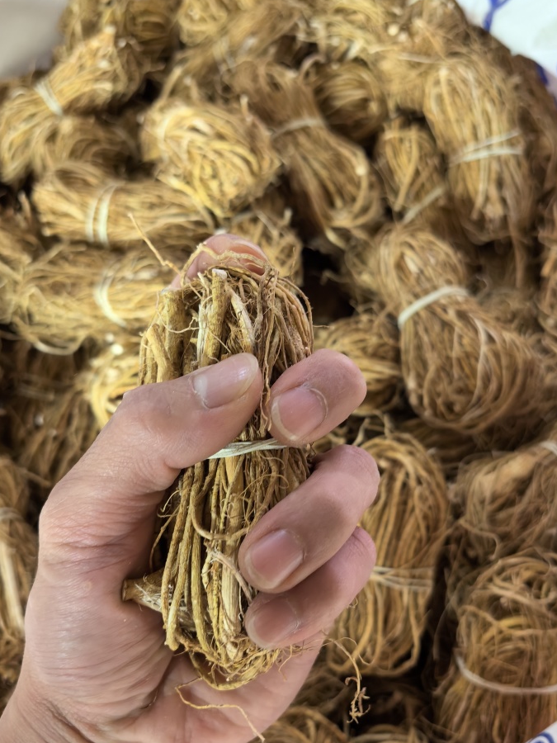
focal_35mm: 32
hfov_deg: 44.2
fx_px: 687
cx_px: 290
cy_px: 411
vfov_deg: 56.7
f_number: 2
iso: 400
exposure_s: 1/50
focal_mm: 6.35
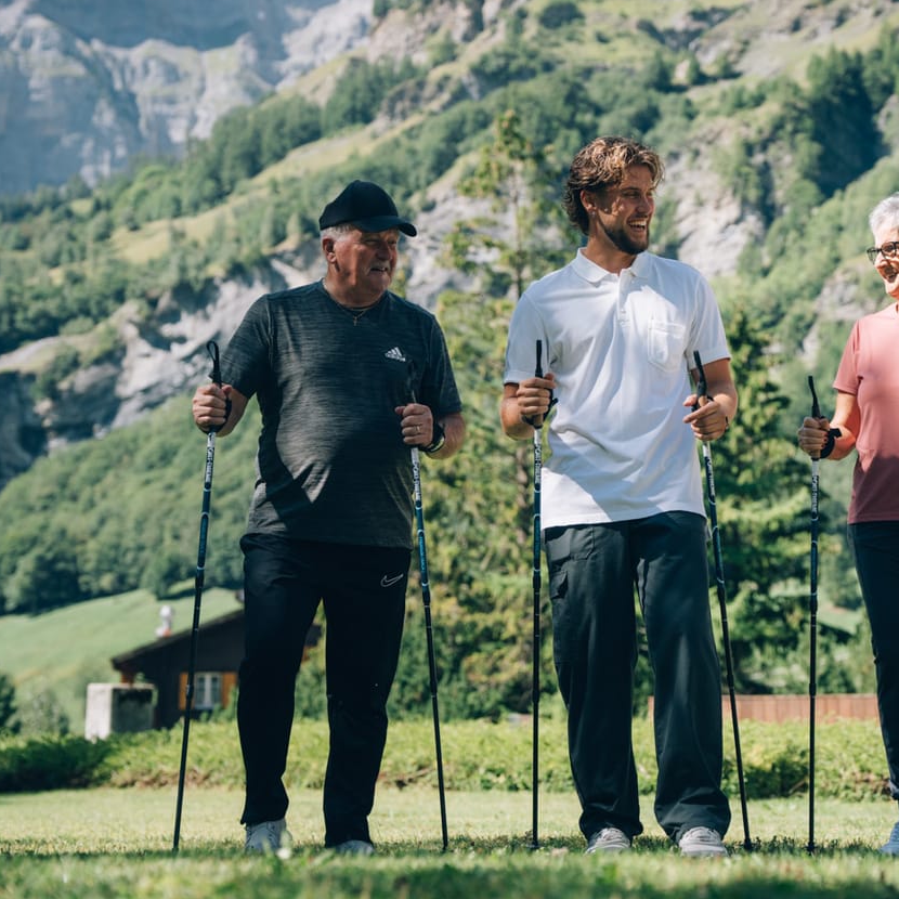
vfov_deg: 18.3
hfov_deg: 18.2
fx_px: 2791
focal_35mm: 95
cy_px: 369
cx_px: 630
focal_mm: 58
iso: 200
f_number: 3.2
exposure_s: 1/1600
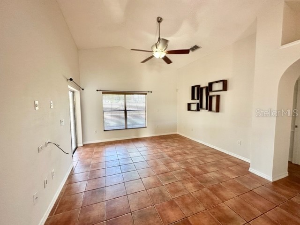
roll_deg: +0.6
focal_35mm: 14
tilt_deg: -3.9
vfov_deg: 85.7
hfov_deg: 102.1
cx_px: 150
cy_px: 112
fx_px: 121
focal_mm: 2.22
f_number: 2.2
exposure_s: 1/120
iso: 250
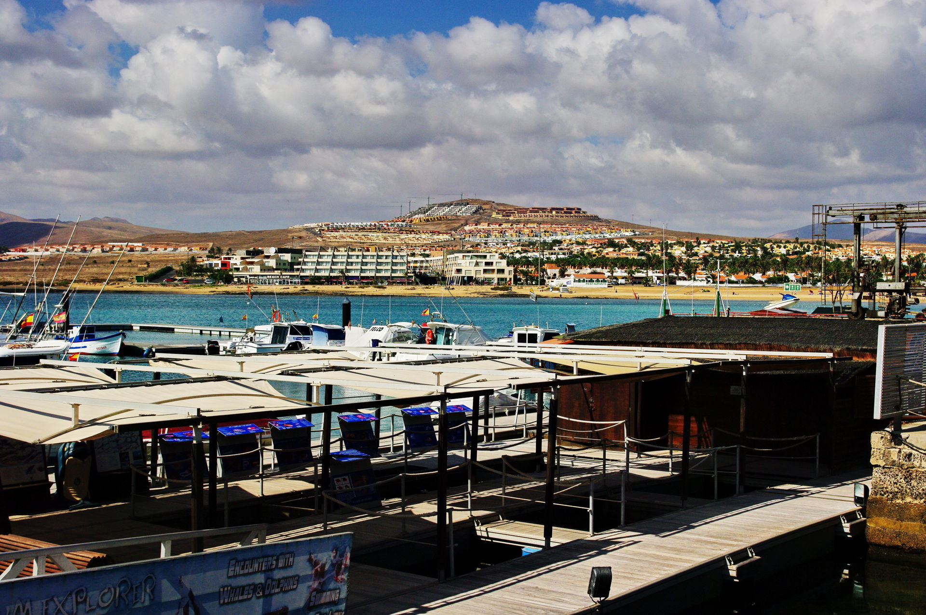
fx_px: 1195
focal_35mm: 46
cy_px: 308
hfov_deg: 42.4
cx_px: 463
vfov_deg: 28.9
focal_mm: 31
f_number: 9.5
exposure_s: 1/1500
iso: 200
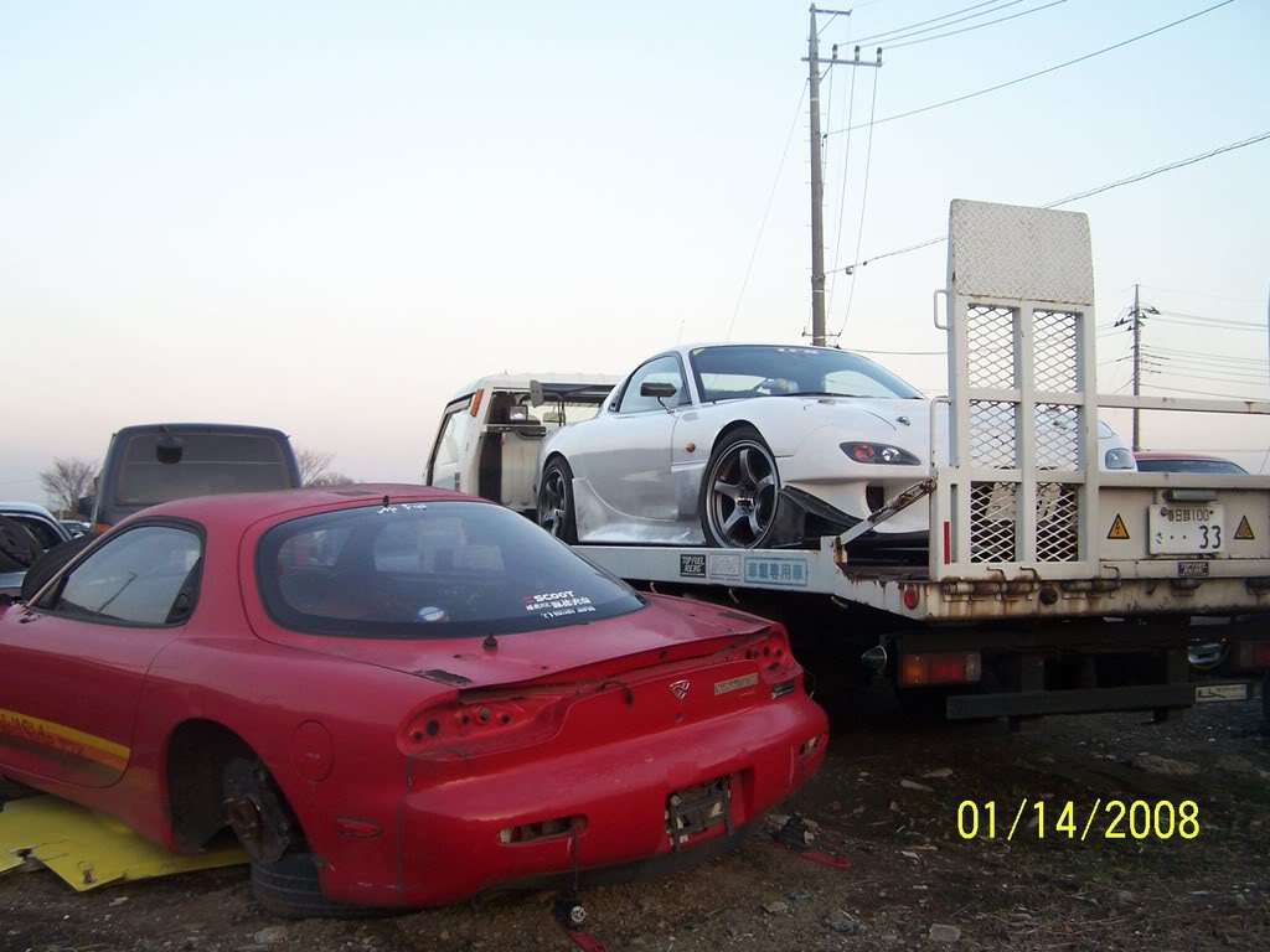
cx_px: 635
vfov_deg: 37.7
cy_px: 476
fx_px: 1394
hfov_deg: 49.0
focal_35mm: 38
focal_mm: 6.3
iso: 80
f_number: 2.8
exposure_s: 1/60
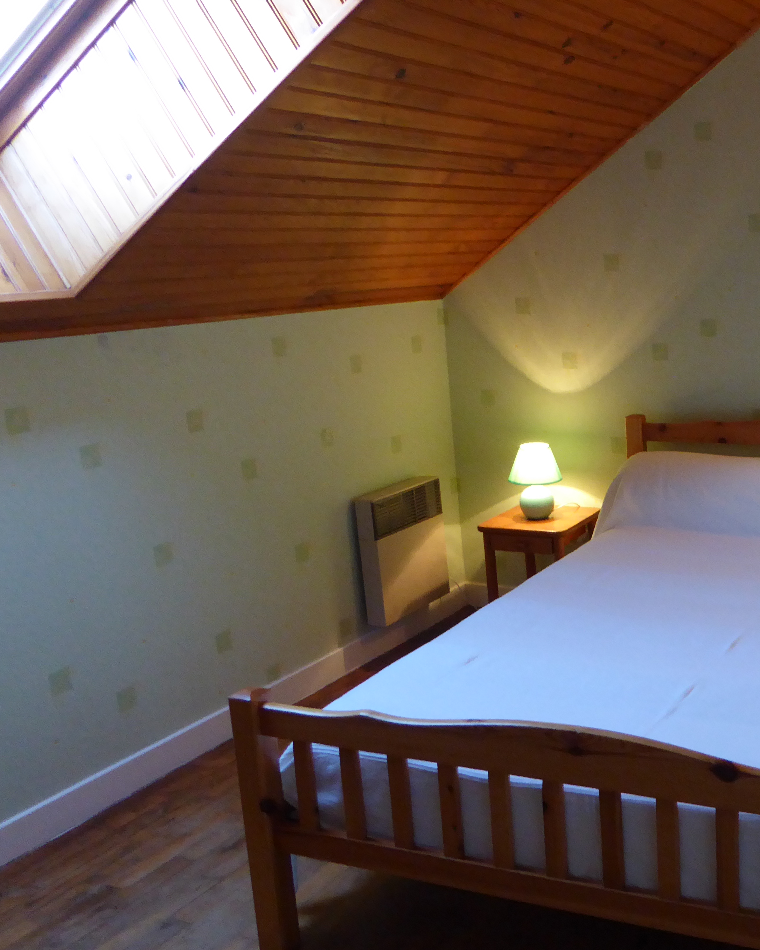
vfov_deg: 45.8
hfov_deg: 35.1
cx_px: 689
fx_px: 1125
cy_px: 504
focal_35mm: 40
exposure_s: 1/25
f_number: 3.3
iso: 400
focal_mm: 4.3
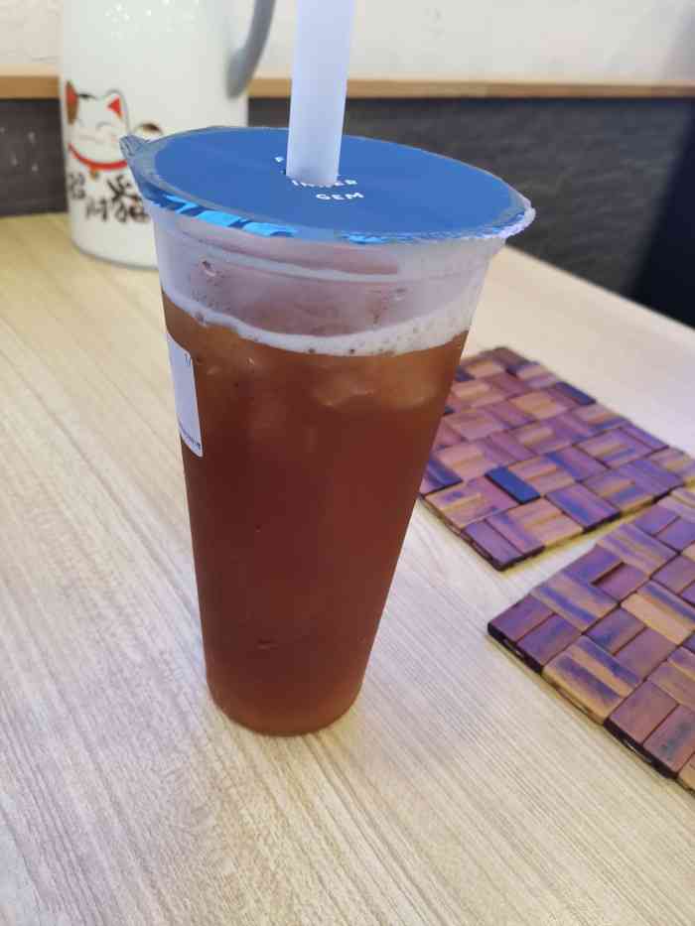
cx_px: 348
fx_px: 696
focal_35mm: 26
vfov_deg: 67.3
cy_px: 463
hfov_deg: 53.1
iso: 160
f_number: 1.8
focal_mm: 5.5
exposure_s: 1/50
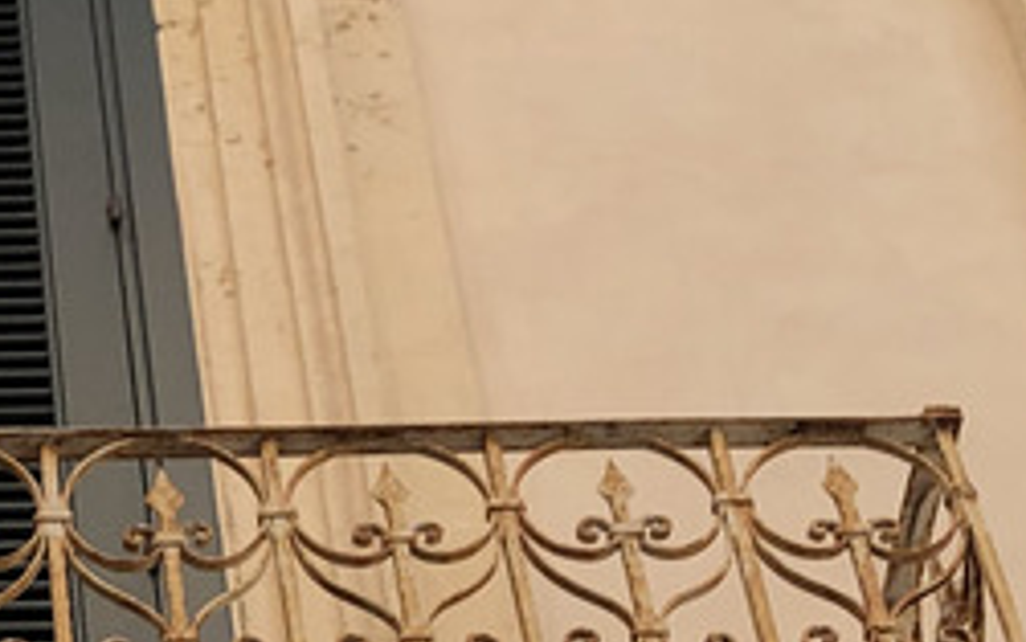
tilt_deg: +43.6
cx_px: -278
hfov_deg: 14.2
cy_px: 875
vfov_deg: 9.1
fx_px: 3971
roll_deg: +2.0
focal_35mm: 142
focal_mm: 4
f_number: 1.8
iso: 20
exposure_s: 1/571
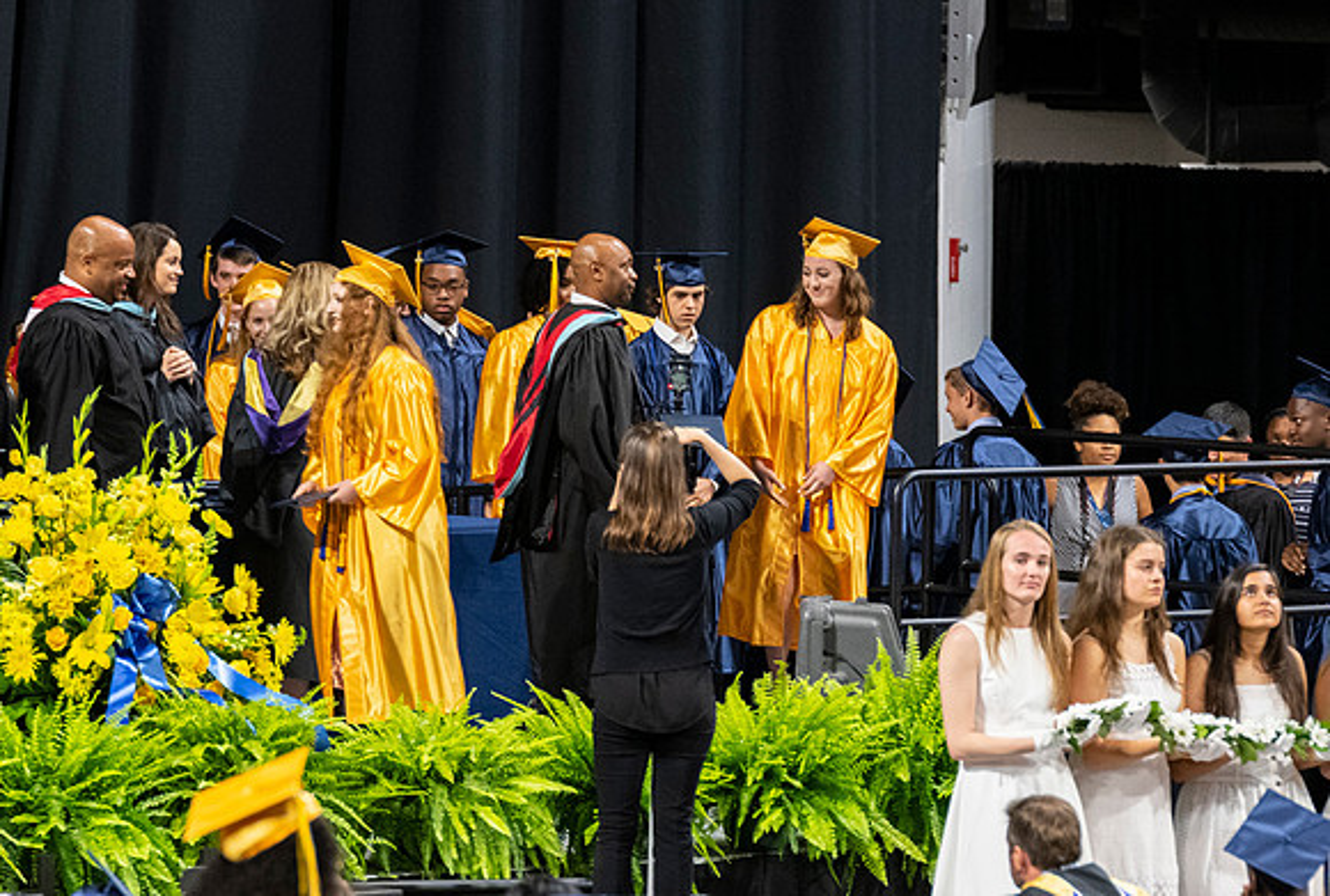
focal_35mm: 337
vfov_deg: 4.1
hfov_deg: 6.1
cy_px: 455
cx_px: 832
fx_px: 12506
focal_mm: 190
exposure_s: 1/200
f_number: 4
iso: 2000
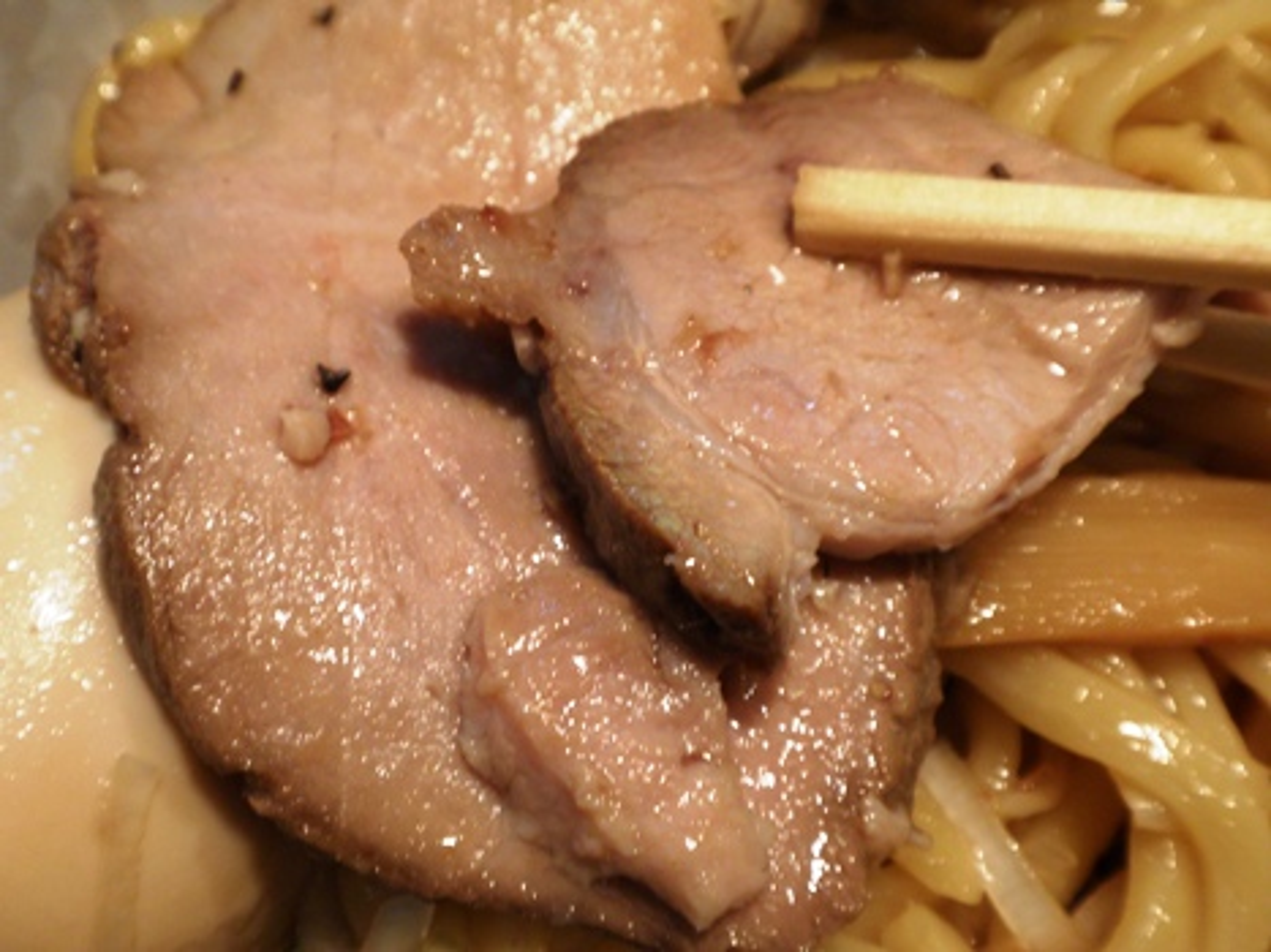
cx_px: 636
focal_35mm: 52
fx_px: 1909
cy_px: 476
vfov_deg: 28.0
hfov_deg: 36.8
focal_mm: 9.1
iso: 100
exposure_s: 1/25
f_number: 4.3
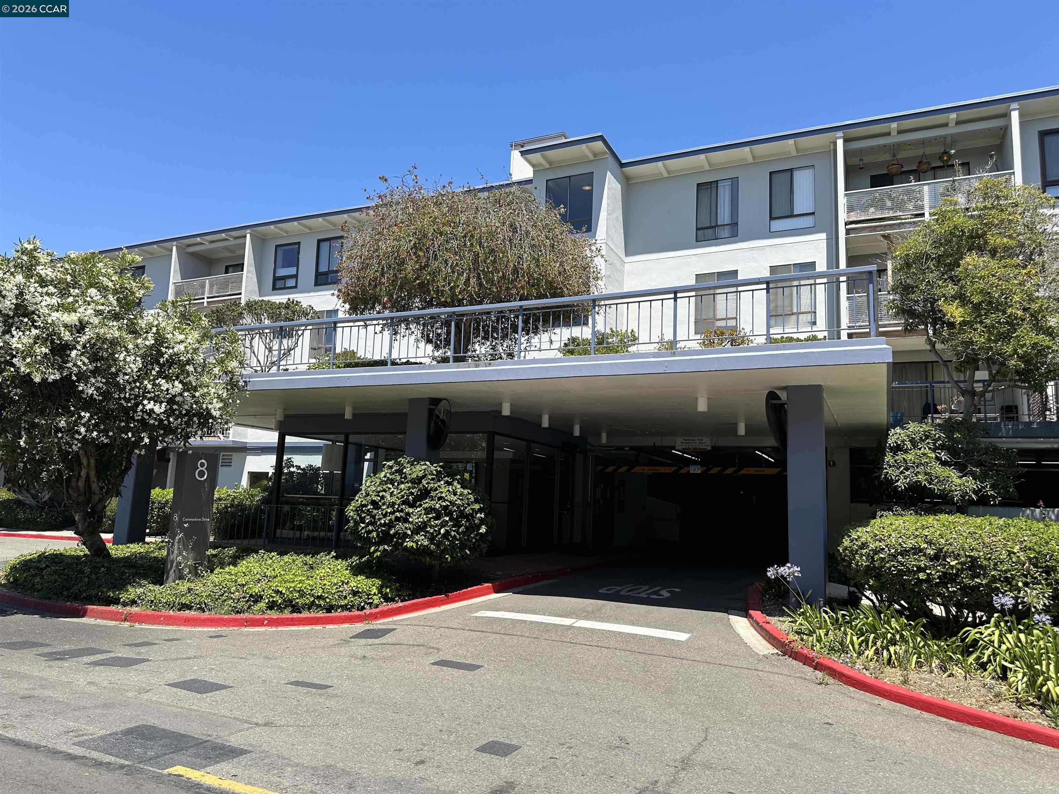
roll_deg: -2.7
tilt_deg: +8.1
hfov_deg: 71.6
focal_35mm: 24
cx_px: 530
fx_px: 734
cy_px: 397
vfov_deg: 56.8
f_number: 1.78
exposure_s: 1/2591
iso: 80
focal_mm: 6.86
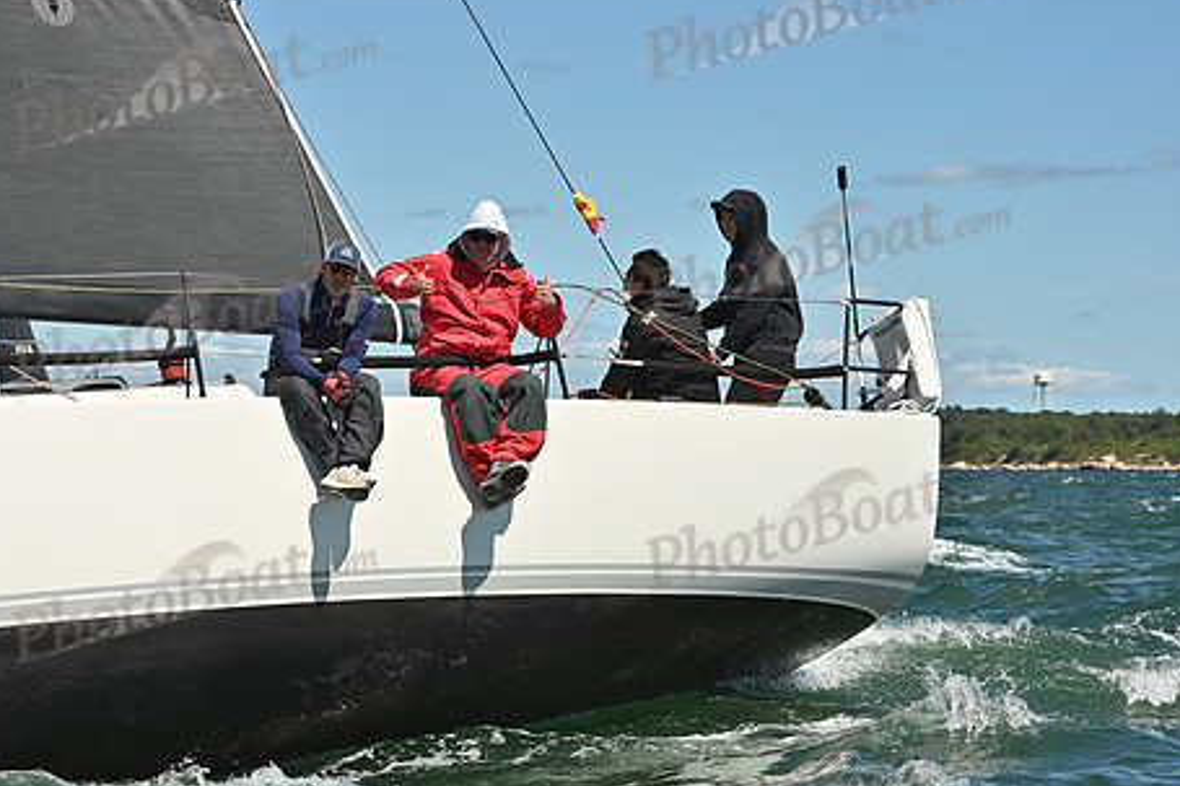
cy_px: 424
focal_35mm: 125
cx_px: 513
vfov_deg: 11.0
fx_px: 4096
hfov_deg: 16.4
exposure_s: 1/1600
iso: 320
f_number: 10
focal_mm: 98
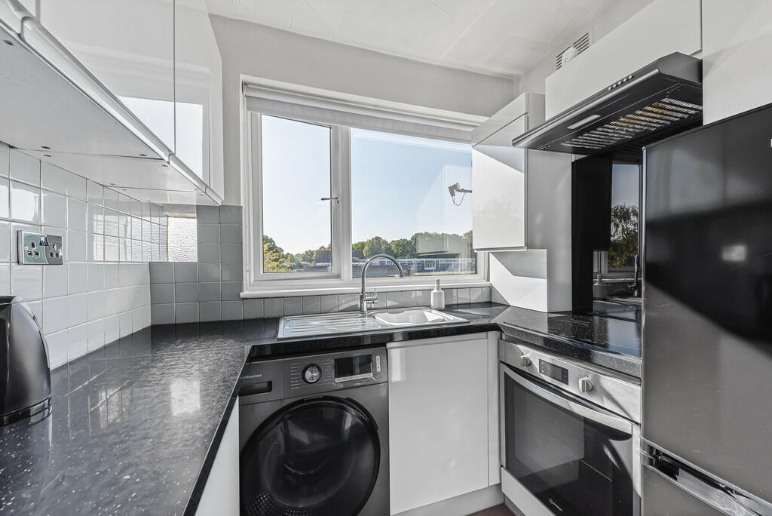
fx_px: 300
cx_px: 386
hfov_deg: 104.2
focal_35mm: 14
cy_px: 258
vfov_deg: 81.3
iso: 400
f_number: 7.1
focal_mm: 14
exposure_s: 1/200
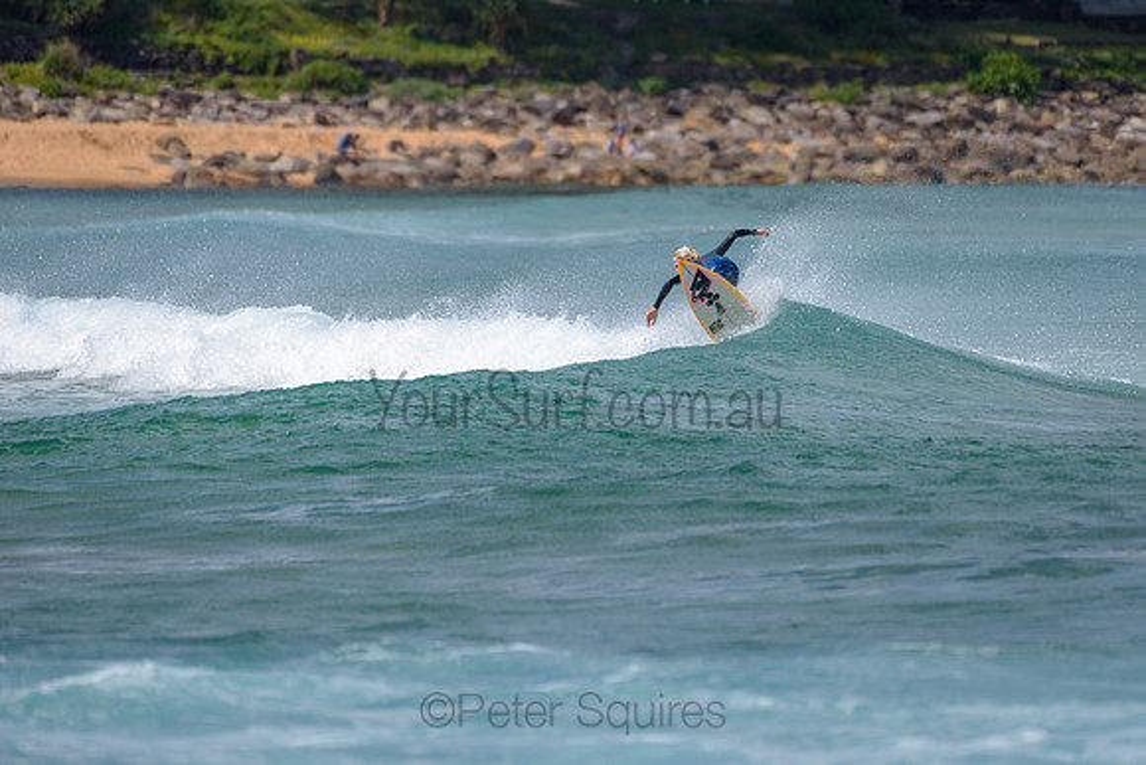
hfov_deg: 3.4
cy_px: 296
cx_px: 702
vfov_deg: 2.2
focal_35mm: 613
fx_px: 19506
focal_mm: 500
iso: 180
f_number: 5.6
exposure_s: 1/2000
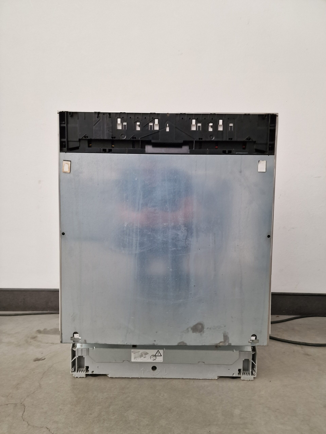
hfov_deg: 58.9
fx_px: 289
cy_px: 217
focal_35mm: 23
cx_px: 163
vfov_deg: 73.9
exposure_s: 1/180
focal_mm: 6.4
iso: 80
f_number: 1.8
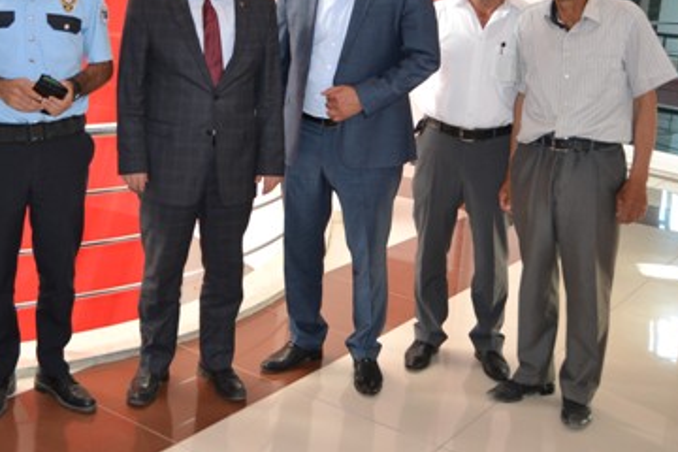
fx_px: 904
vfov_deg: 27.3
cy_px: 71
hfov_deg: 39.5
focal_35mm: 48
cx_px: 134
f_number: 4
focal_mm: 18
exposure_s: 1/60
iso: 400
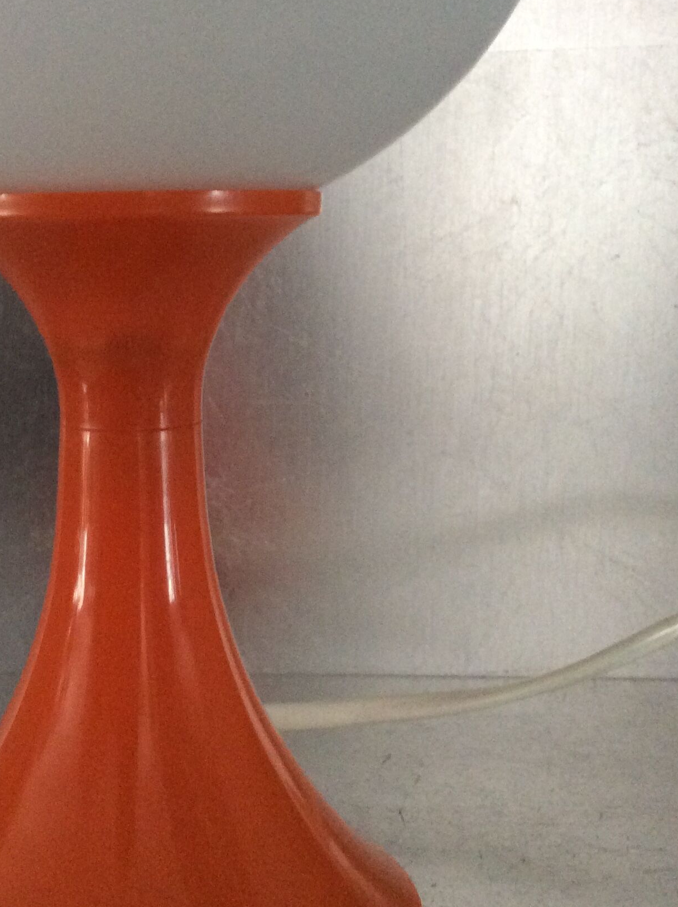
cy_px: 447
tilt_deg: -9.1
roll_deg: +1.1
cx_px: 190
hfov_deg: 28.2
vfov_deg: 37.5
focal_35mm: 51
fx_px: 1335
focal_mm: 3.3
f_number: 2.4
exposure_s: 1/25
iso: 160
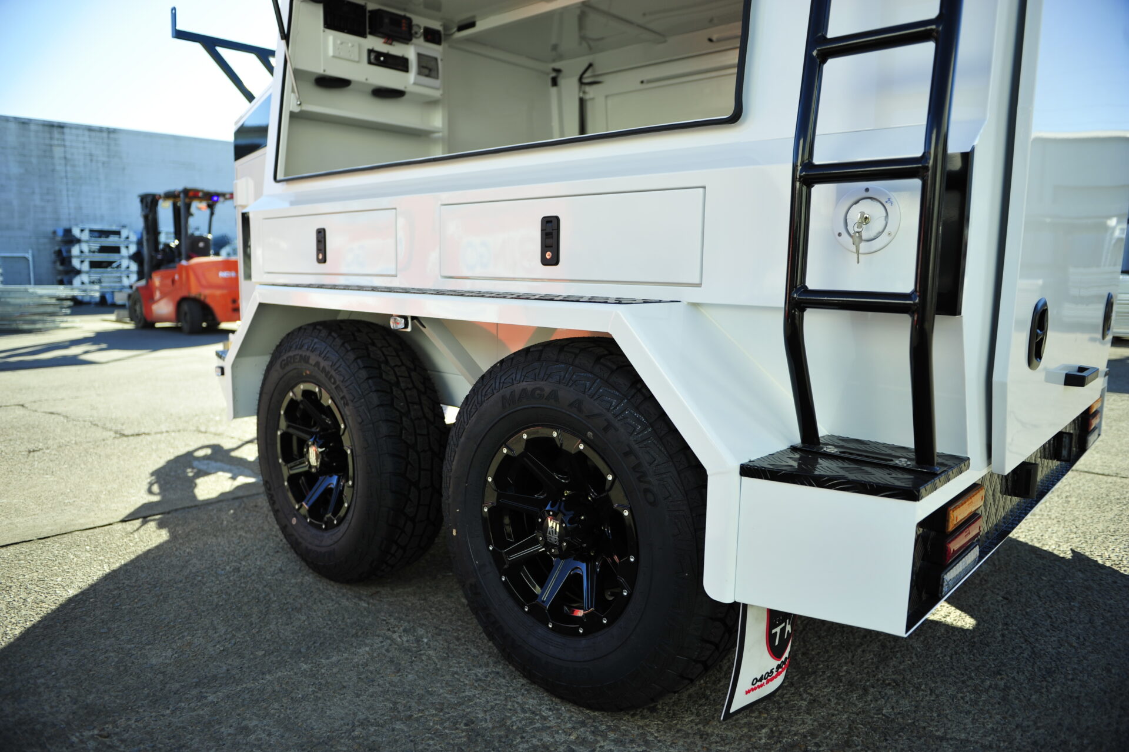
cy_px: 376
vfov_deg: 53.1
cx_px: 564
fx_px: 752
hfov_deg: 73.8
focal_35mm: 24
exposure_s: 1/800
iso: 200
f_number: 2.8
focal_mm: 24
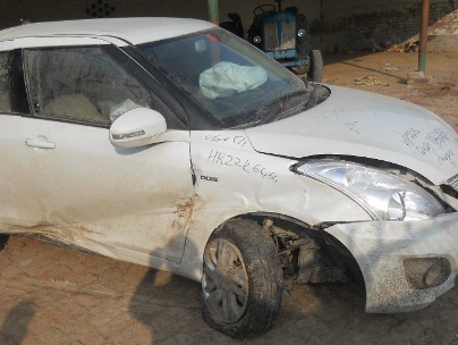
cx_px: 135
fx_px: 543
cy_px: 204
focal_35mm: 41
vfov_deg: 35.1
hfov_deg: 44.7
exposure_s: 1/1000
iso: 80
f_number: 3.2
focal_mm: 4.9
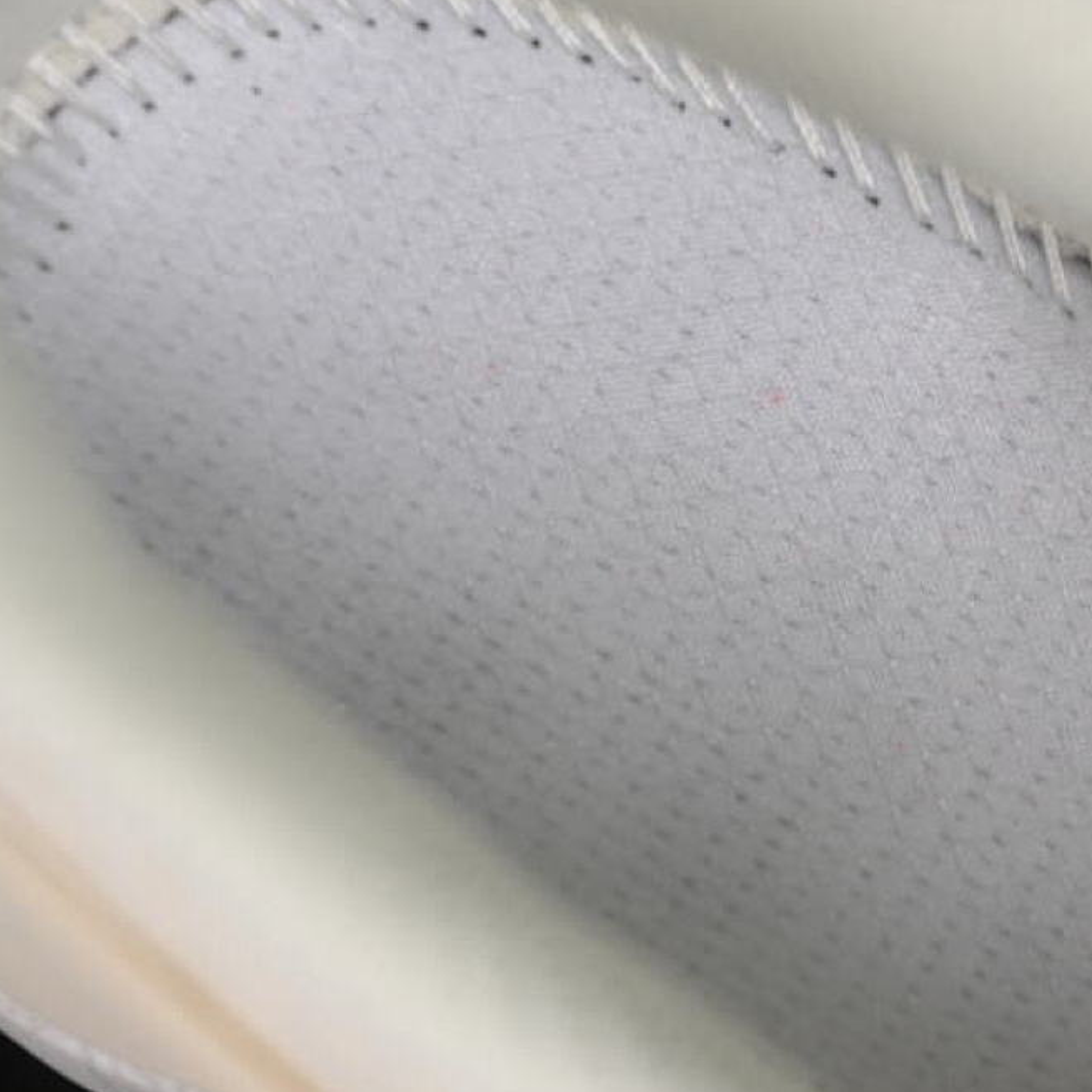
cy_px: 514
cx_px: 884
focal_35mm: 105
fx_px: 3747
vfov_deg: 16.6
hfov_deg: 16.4
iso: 160
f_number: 7.1
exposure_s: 1/80
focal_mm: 50
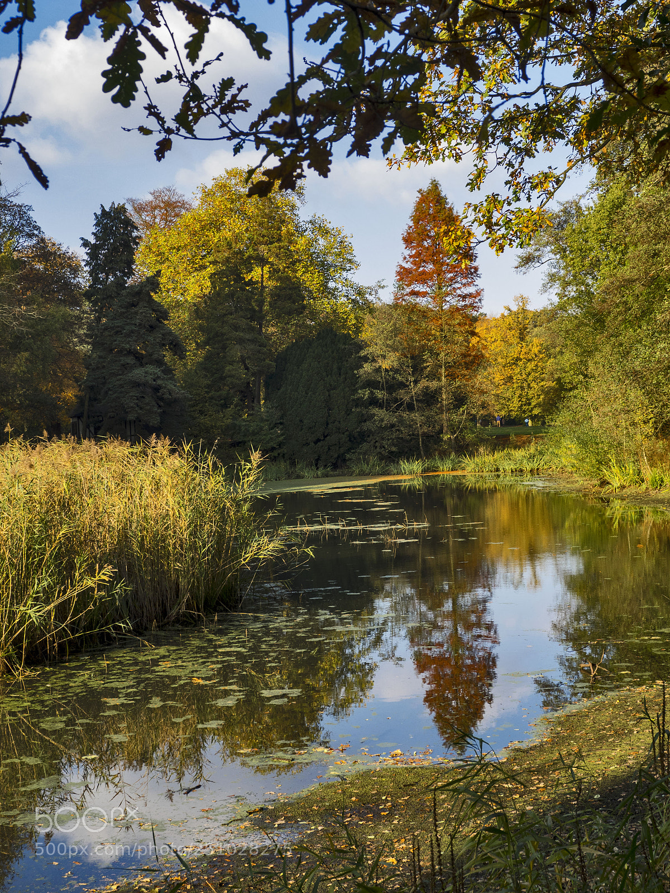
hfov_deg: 25.2
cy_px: 446
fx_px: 1497
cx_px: 335
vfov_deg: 33.2
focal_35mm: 58
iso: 100
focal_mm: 29
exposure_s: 1/80
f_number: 8
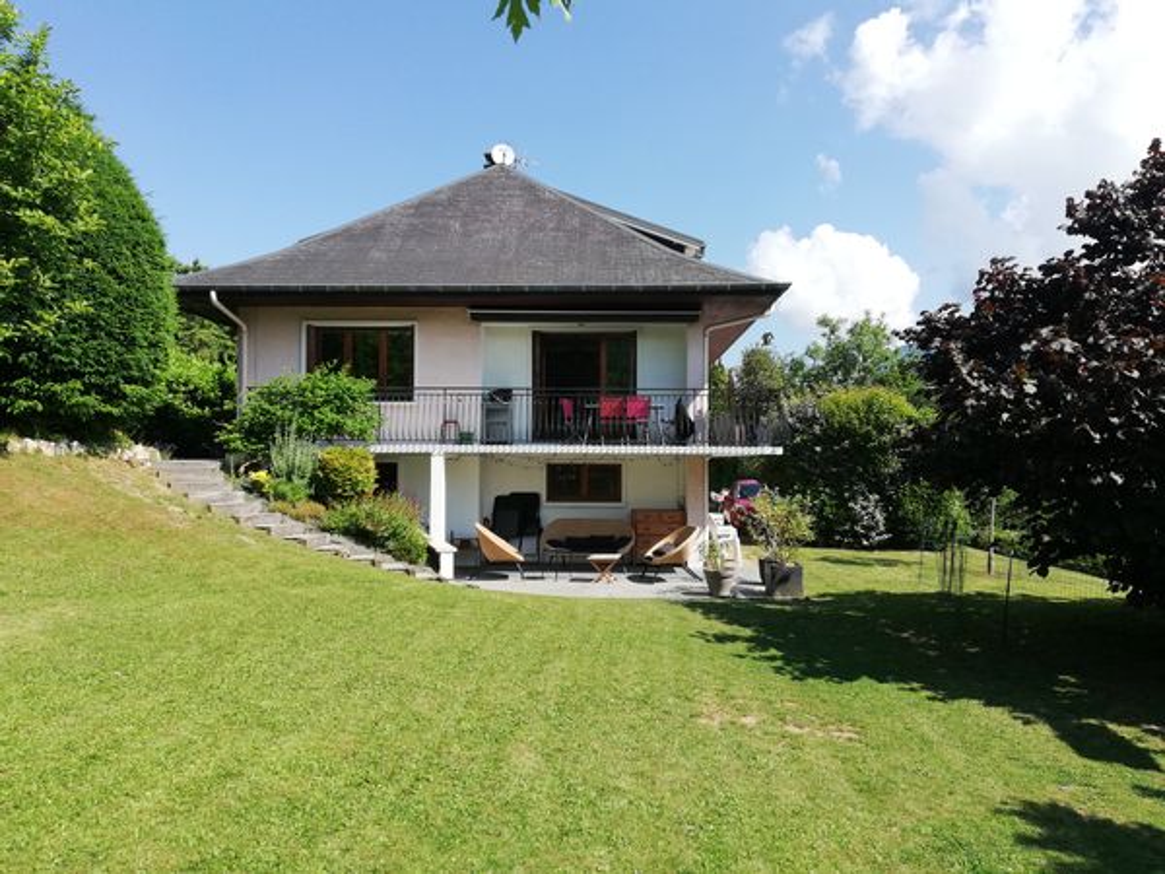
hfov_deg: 67.3
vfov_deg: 53.1
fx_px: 875
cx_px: 582
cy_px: 437
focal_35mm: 26
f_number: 2.2
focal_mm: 3.81
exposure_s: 1/721
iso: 50
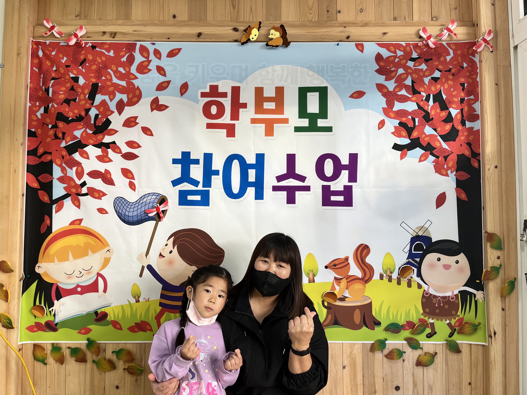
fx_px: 396
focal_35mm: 26
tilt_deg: +2.6
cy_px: 198
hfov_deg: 67.3
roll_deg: +0.3
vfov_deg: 53.1
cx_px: 264
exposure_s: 1/120
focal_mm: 5.1
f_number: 1.6
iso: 64
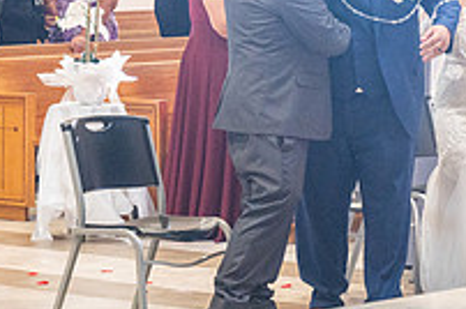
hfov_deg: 10.2
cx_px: 194
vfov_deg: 6.8
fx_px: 2598
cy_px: -69
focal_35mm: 201
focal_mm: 70
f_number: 4
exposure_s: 1/200
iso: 2500
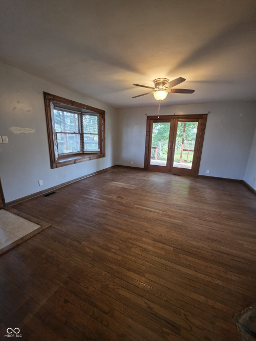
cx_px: 128
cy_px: 170
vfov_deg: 106.2
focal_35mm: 13
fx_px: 128
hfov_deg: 89.9
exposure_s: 1/60
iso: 640
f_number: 1.9
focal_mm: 2.2
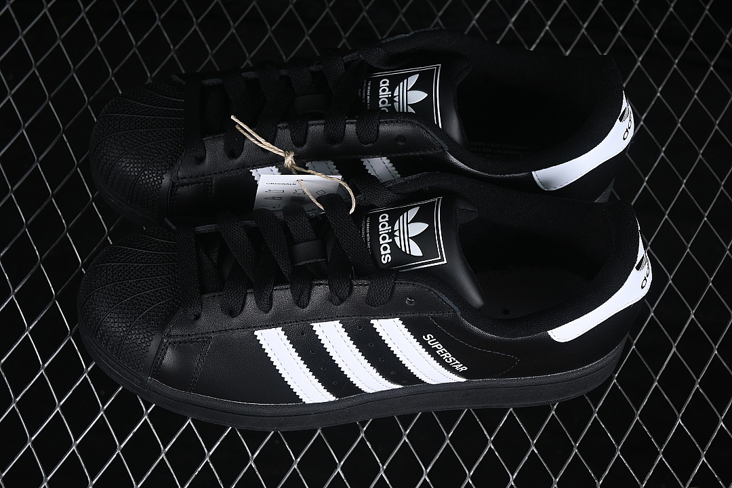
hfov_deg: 27.0
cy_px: 244
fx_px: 1525
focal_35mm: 75
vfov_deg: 18.2
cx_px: 366
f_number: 6.3
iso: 160
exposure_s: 1/50
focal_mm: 50
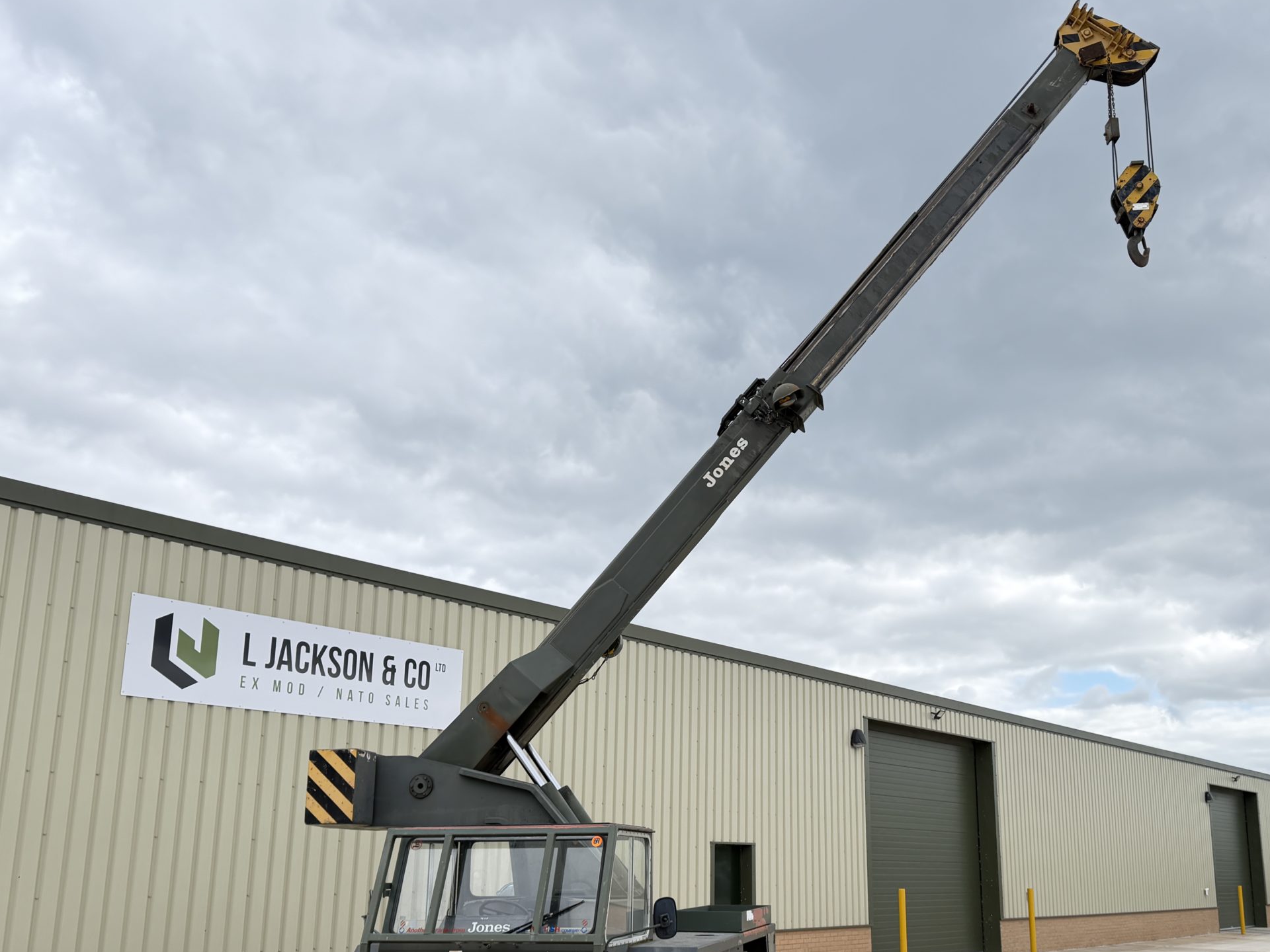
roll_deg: -0.2
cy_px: 606
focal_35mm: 32
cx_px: 730
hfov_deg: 56.6
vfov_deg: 43.7
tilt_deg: +12.4
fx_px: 1174
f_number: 1.78
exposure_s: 1/1653
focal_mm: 6.76
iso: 100
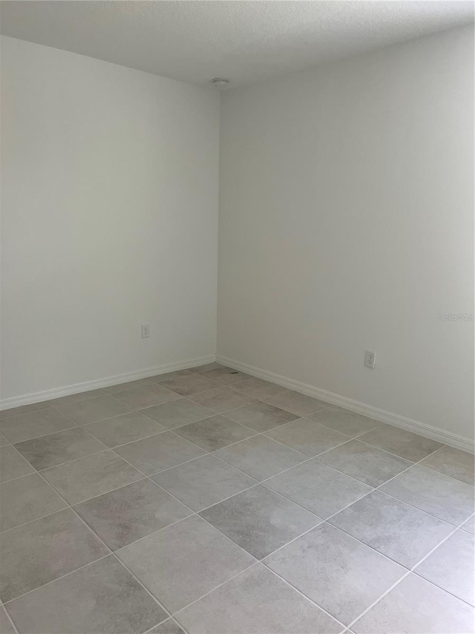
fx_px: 476
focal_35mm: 26
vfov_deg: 67.3
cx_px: 238
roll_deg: -0.4
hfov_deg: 53.1
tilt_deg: -8.7
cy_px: 317
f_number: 1.5
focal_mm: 5.7
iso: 100
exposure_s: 1/120
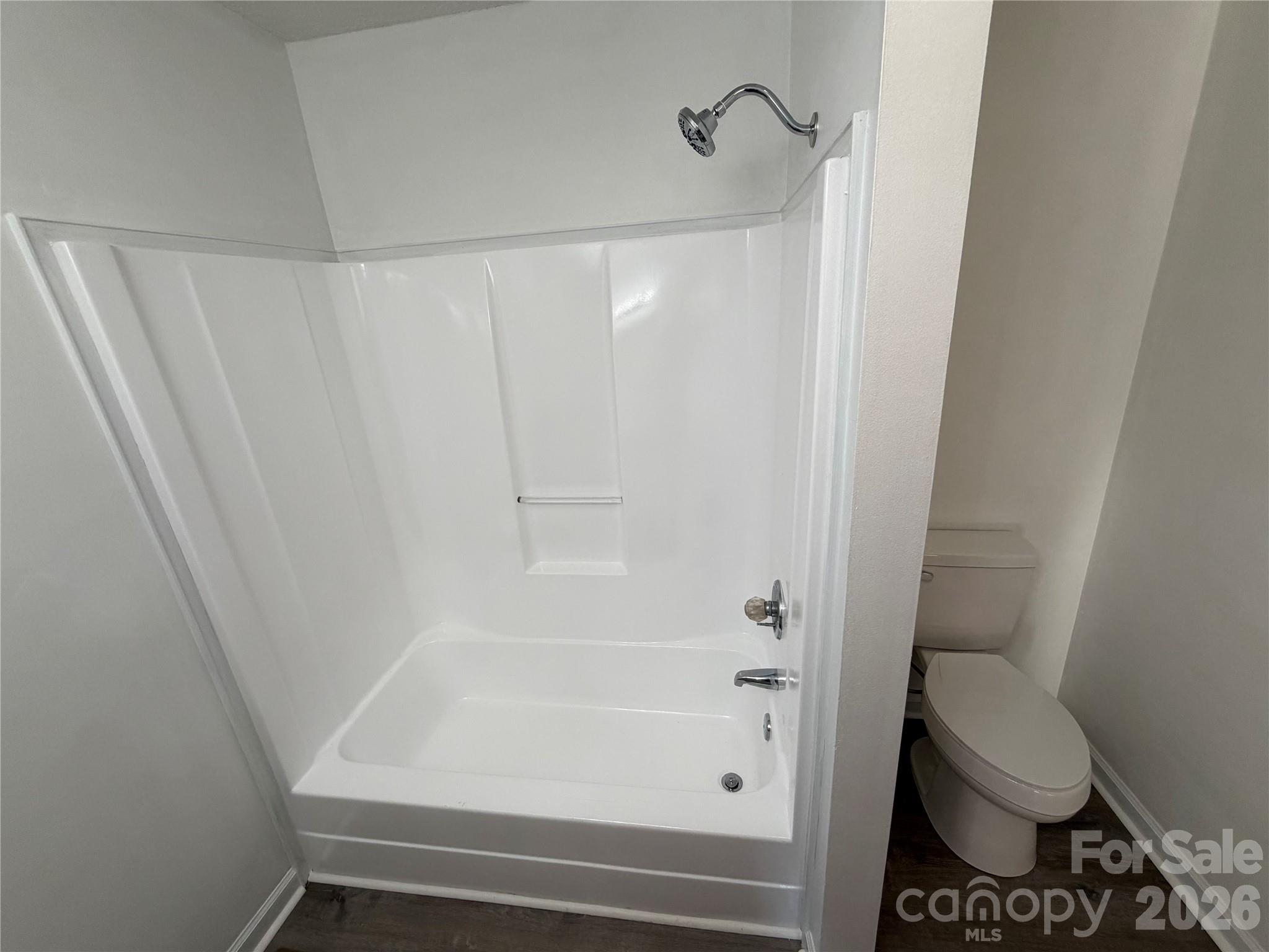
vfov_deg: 85.7
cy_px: 476
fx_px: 513
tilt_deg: -19.6
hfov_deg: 102.1
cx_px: 634
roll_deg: +4.6
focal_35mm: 14
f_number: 2.2
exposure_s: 1/120
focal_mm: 2.22
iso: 160
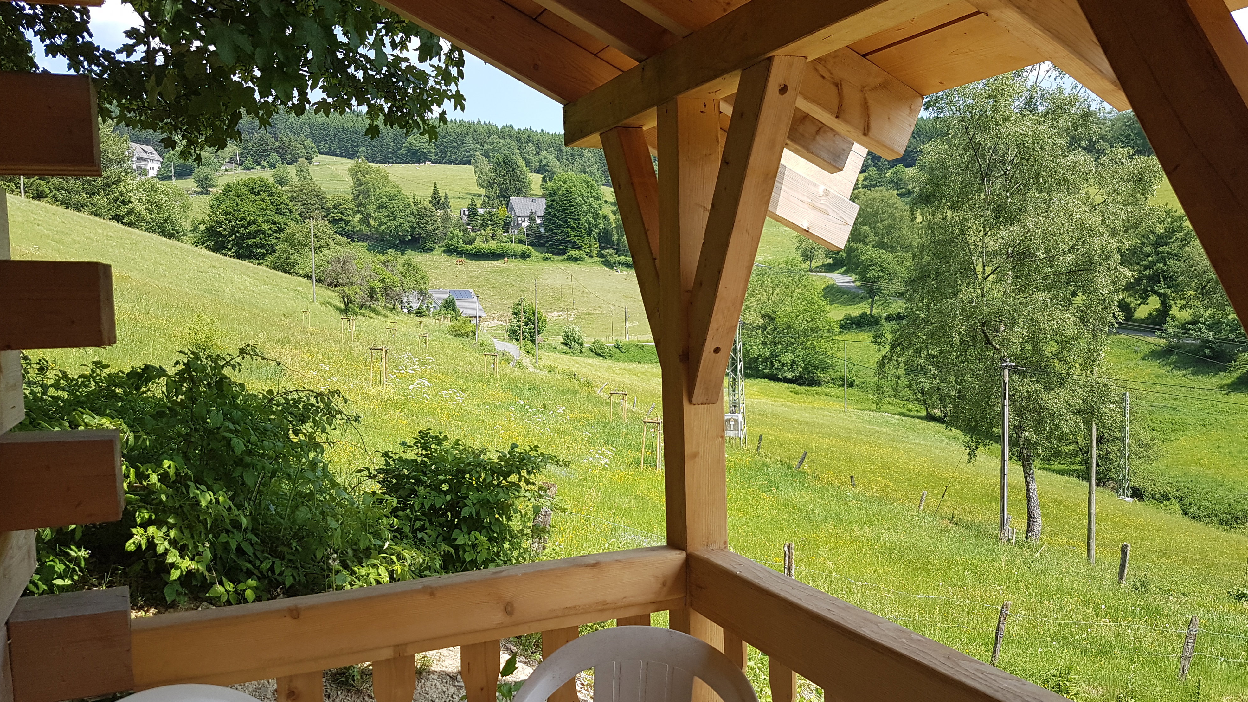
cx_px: 630
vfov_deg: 40.2
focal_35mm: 29
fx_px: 960
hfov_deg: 66.1
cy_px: 373
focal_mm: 4.2
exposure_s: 1/814
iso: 40
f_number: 1.7
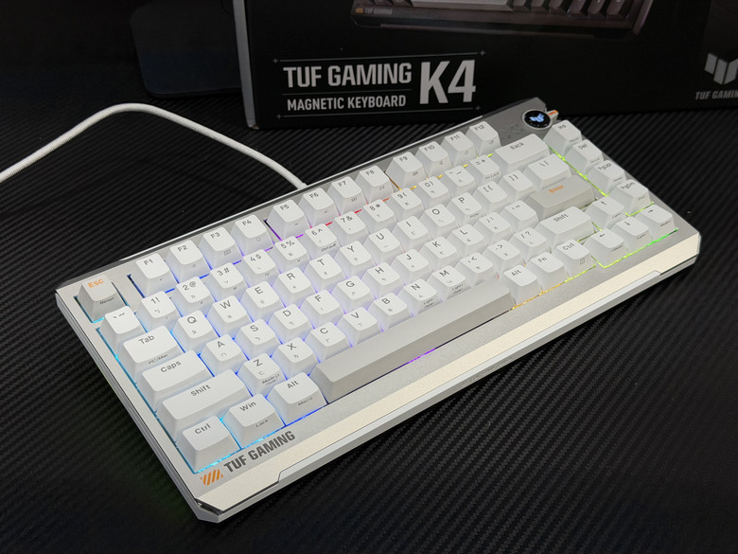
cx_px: 369
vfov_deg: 30.3
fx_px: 1023
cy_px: 277
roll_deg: +0.0
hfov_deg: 39.7
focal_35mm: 48
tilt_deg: -39.8
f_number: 1.78
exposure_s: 1/120
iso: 80
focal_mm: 6.76
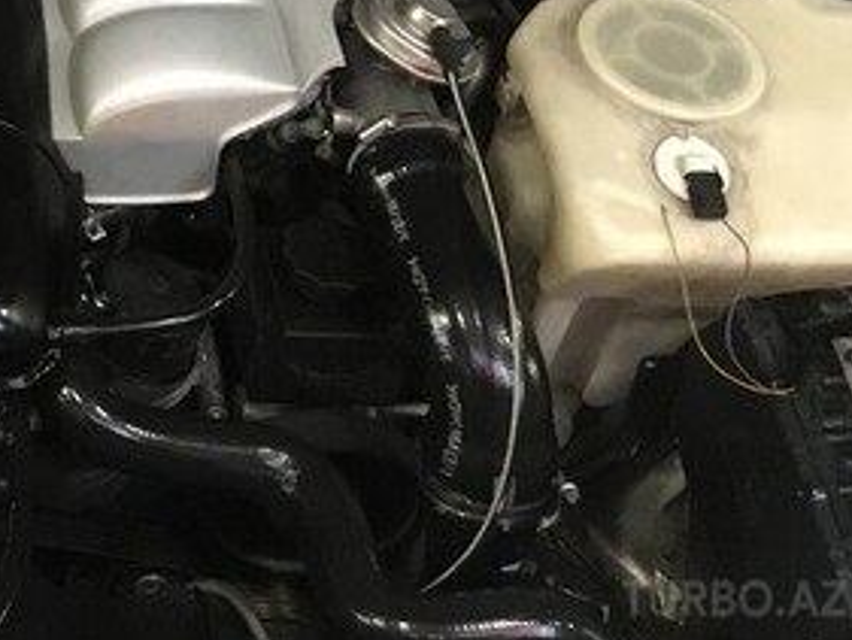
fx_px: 1674
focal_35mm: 68
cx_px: -136
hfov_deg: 25.9
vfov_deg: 20.4
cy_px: -99
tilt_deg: -45.8
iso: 320
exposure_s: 1/17
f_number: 2.2
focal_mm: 4.15
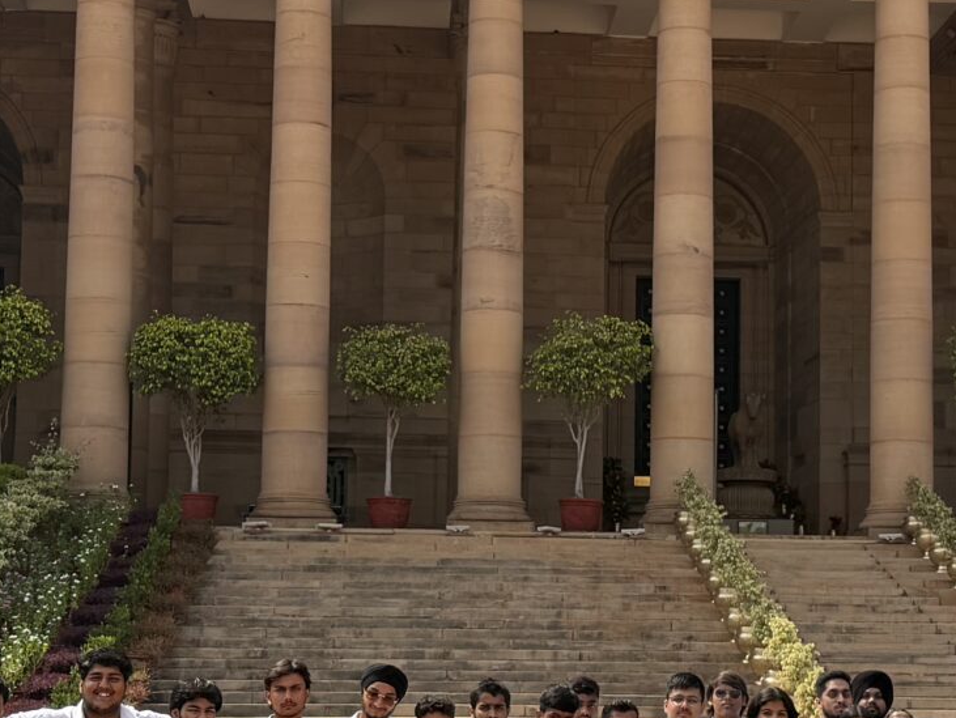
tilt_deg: +6.1
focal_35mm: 84
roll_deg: +0.2
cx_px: 624
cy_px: 436
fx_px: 2321
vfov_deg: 17.6
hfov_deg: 23.2
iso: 80
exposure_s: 1/3584
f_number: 1.78
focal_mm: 6.76
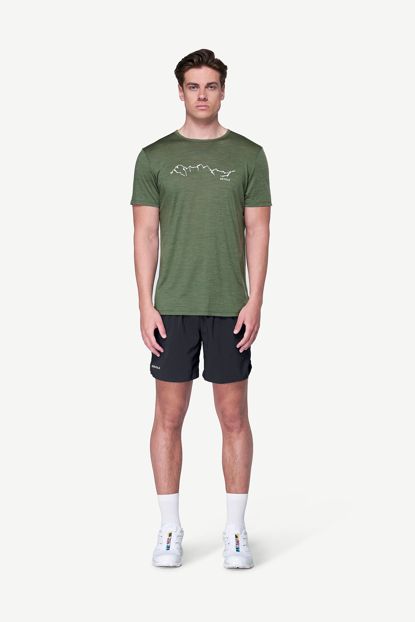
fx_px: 1210
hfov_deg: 19.5
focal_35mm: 70
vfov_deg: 28.8
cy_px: 311
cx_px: 208
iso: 100
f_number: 5.6
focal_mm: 70
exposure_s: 1/50
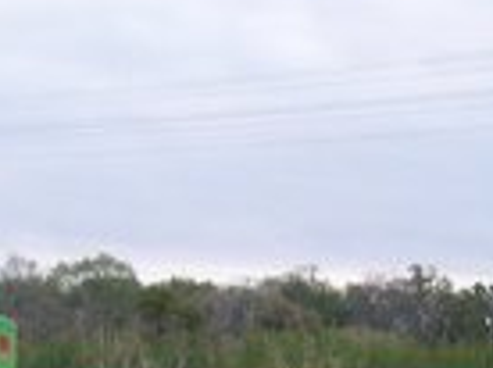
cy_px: 672
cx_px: 304
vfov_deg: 9.8
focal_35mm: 142
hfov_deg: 13.9
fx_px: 2019
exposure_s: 1/64
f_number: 2.7
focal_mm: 6
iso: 140
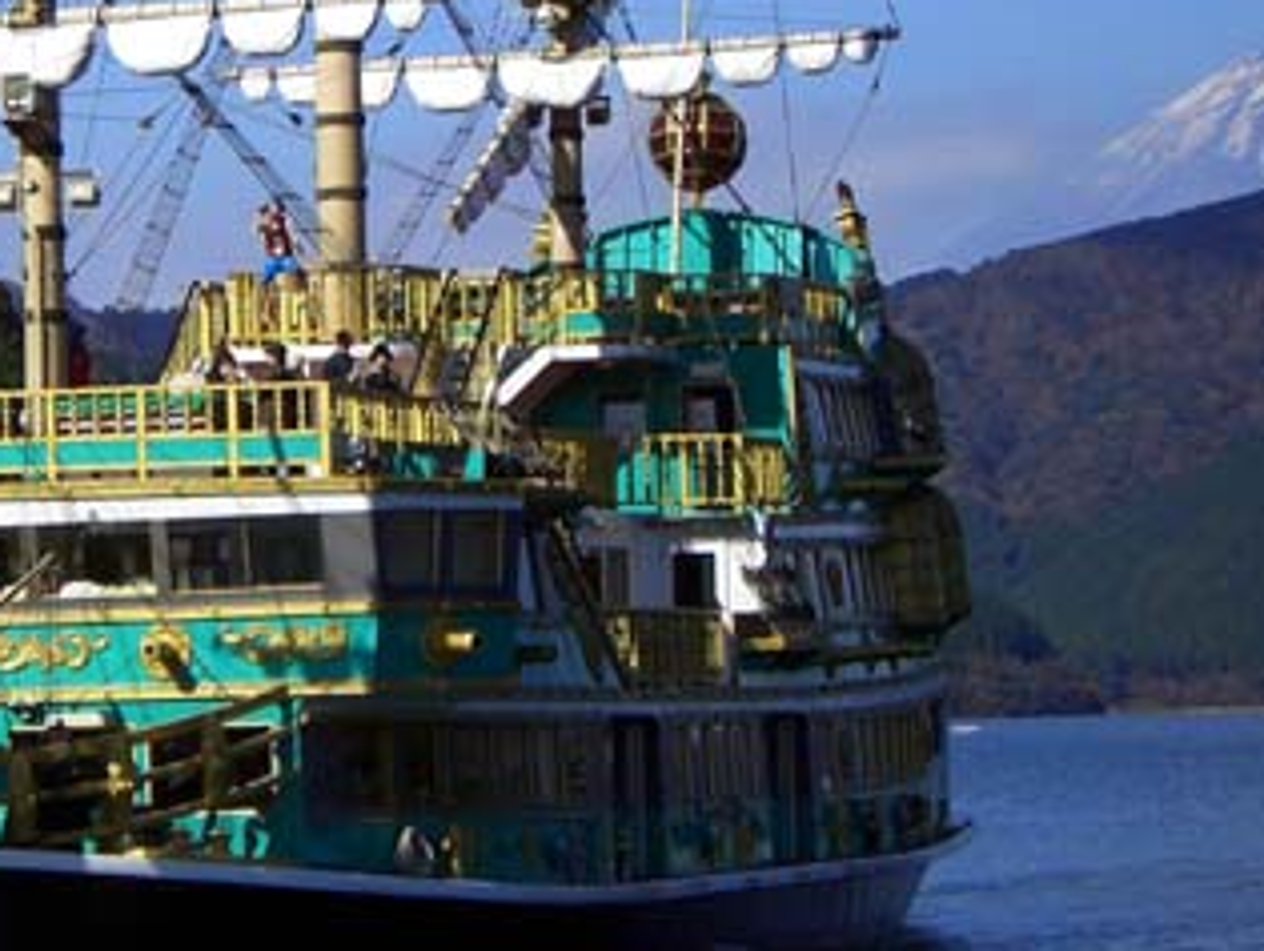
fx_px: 7275
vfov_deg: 7.5
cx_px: 213
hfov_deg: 9.9
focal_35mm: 199
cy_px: 243
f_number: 8.3
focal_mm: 18.6
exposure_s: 1/250
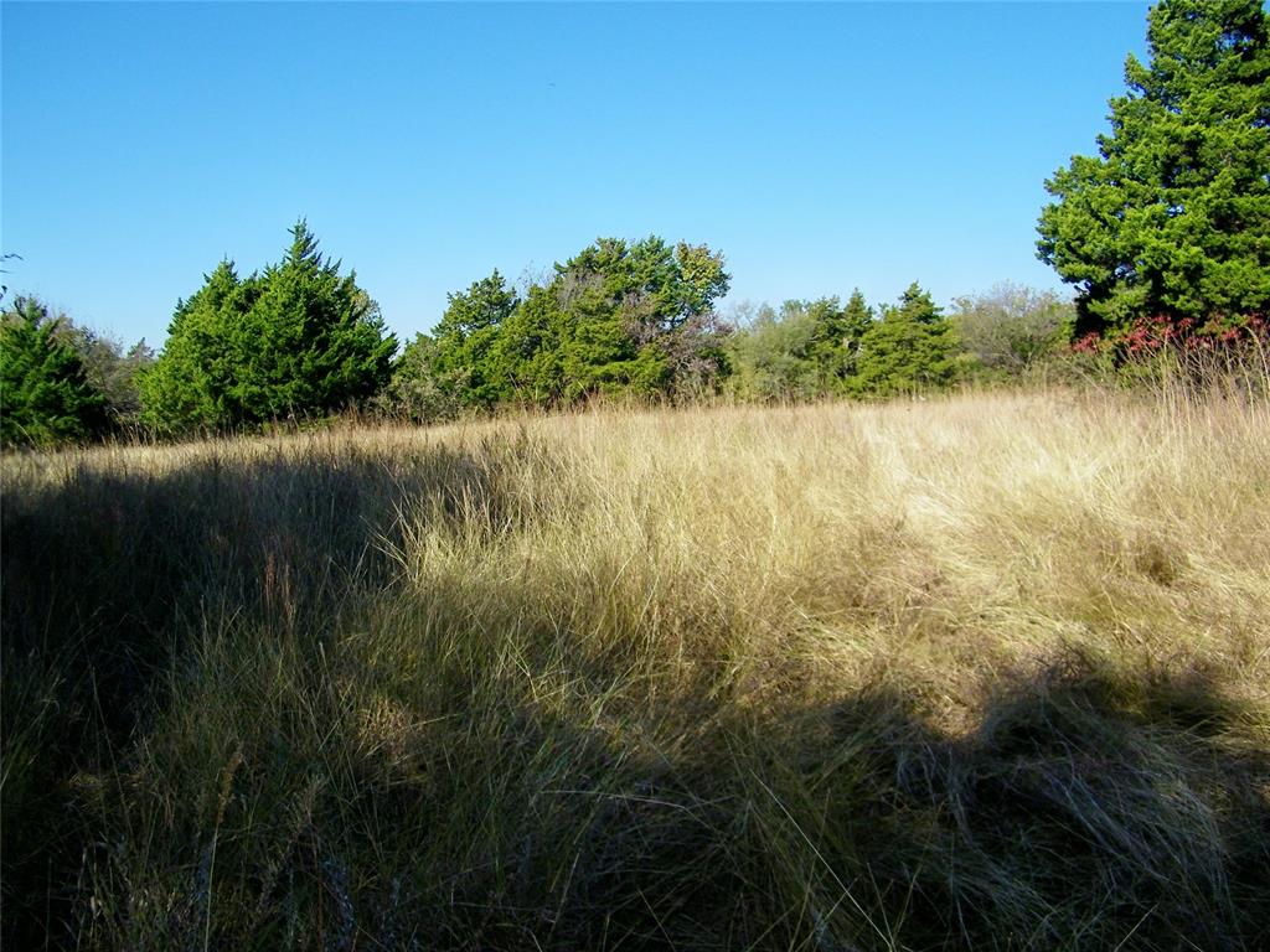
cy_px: 476
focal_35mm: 30
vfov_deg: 46.8
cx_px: 635
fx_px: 1101
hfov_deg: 60.0
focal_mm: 5.4
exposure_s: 1/200
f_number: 7.2
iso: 80
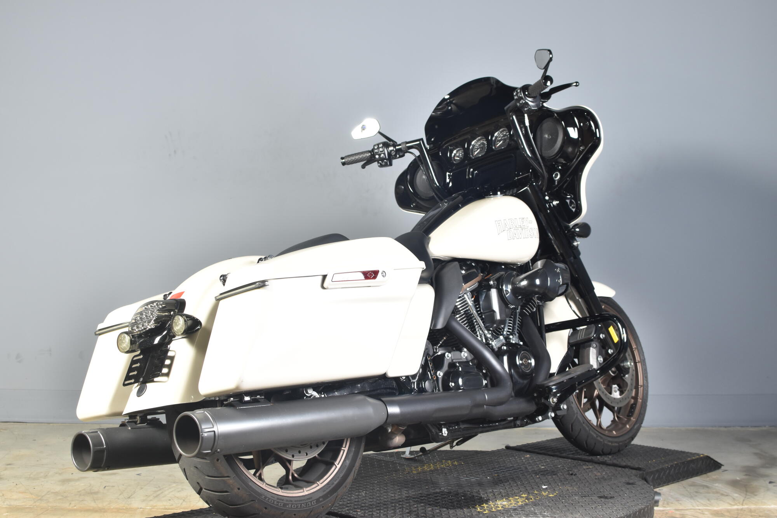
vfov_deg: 25.7
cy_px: 259
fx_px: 1133
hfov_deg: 37.9
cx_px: 388
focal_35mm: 52
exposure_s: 1/60
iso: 400
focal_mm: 35
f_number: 6.3
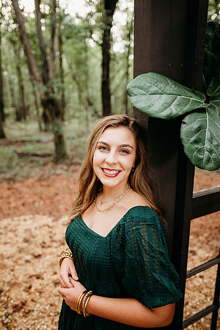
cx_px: 110
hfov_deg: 53.1
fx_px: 220
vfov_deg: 73.7
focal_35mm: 24
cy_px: 165
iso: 640
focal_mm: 24
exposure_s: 1/250
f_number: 2.2
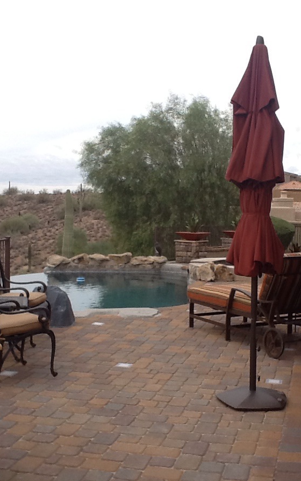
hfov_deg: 25.8
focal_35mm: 50
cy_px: 256
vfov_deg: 40.3
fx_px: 656
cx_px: 164
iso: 40
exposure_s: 1/393
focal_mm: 2.03
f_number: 2.4
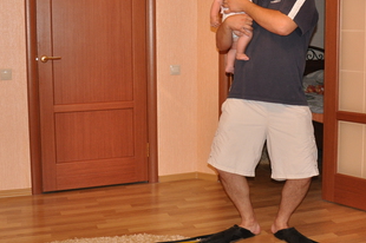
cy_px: 78
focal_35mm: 56
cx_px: 216
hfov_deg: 35.6
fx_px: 568
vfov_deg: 24.1
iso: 800
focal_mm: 21
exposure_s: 1/60
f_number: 3.8
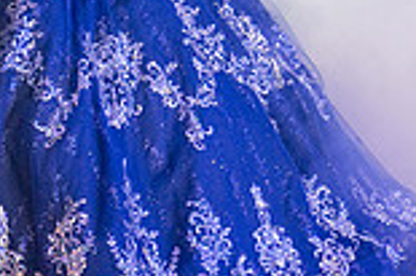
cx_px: 282
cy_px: -162
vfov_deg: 5.2
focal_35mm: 262
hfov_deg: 7.9
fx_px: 3024
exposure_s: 1/200
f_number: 2.8
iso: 1250
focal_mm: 70
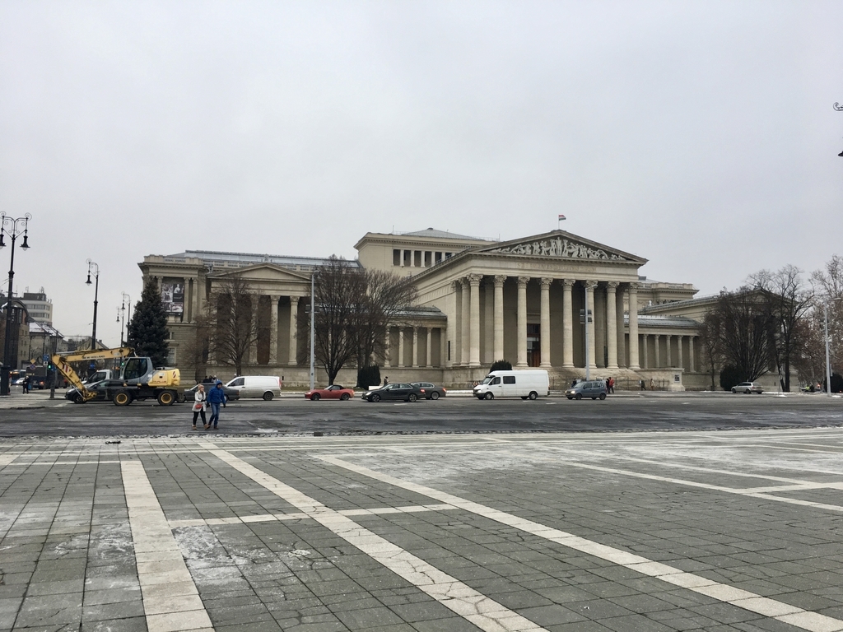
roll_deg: -1.1
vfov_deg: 48.2
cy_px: 316
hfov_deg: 61.7
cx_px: 422
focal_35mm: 29
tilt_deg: +5.9
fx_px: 706
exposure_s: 1/100
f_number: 2.2
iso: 40
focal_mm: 4.15
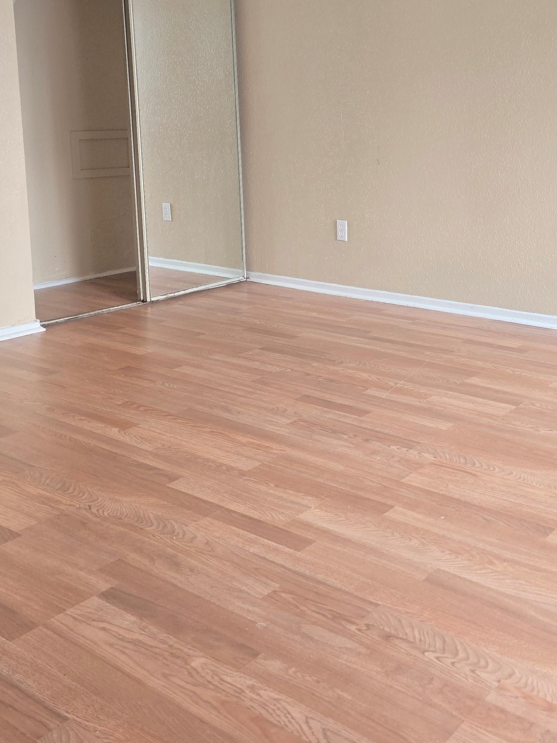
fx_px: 858
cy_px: 225
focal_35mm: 40
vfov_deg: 45.8
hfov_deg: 35.1
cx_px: 423
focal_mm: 6.3
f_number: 1.7
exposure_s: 1/60
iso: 64
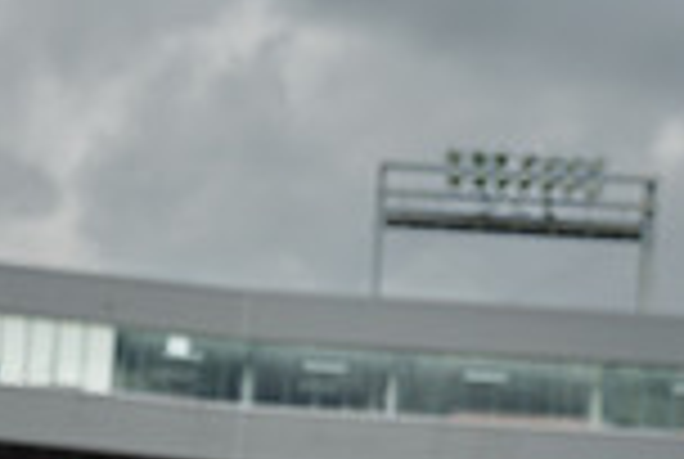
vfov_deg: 10.2
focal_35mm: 121
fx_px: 2303
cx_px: 90
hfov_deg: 16.7
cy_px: 1004
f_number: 5.6
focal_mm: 41
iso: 640
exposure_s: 1/250
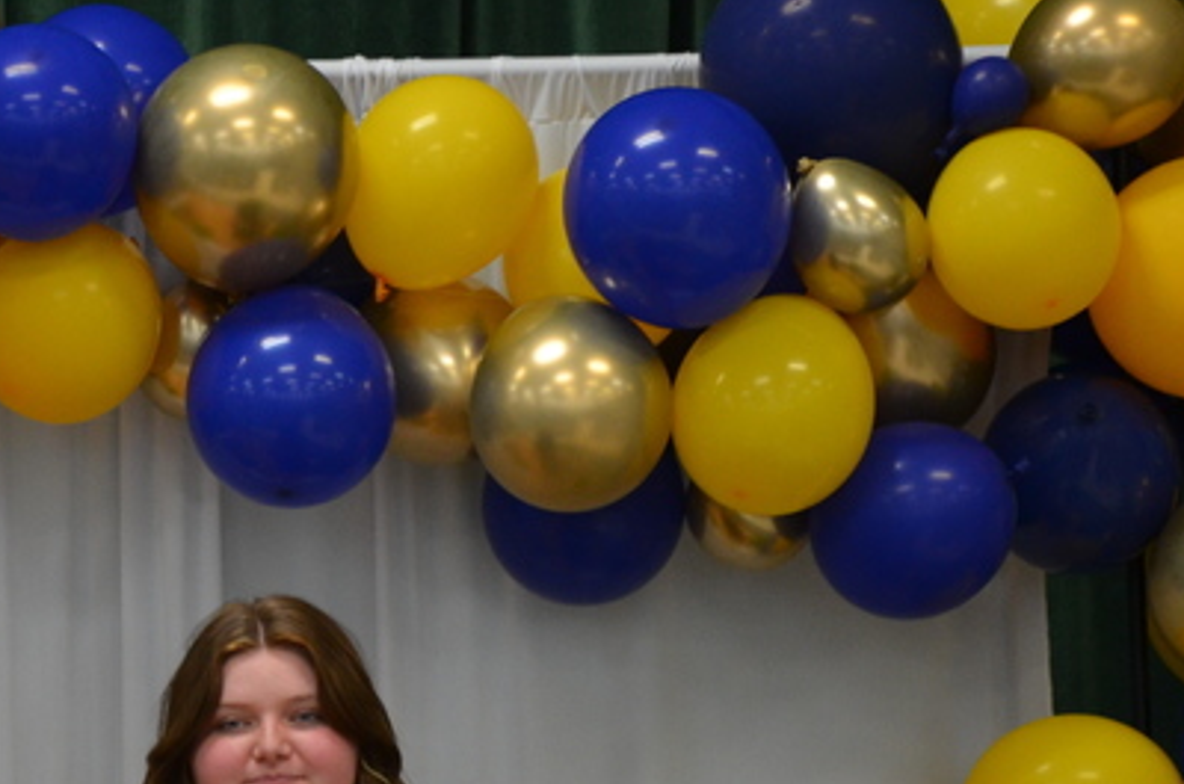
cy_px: 802
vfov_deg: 3.1
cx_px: 195
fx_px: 14606
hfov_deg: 4.6
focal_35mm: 445
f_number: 5.6
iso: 800
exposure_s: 1/30
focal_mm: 116
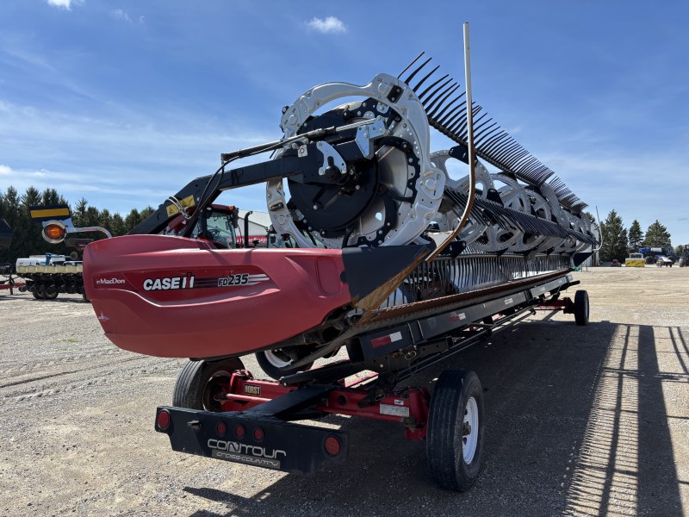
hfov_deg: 67.3
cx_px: 344
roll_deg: -0.6
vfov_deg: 53.1
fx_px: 518
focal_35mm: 26
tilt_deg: +0.1
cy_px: 258
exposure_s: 1/2398
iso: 50
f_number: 1.6
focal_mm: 5.96
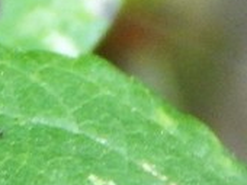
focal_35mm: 1258
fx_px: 8964
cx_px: -133
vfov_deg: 1.2
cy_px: 130
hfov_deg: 1.6
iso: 320
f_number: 5.6
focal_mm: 44.9
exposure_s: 1/30
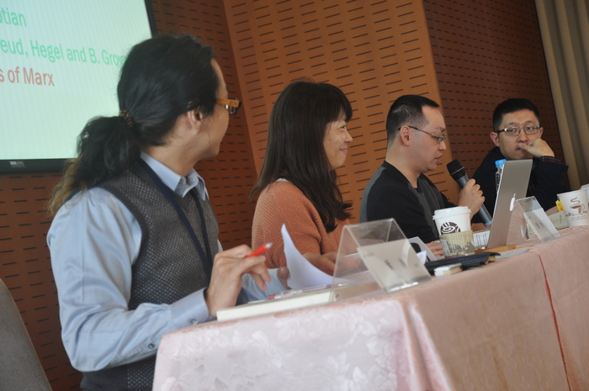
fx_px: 1275
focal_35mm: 78
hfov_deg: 26.0
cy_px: 196
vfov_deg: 17.5
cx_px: 294
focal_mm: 52
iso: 400
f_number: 5.6
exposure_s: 1/30
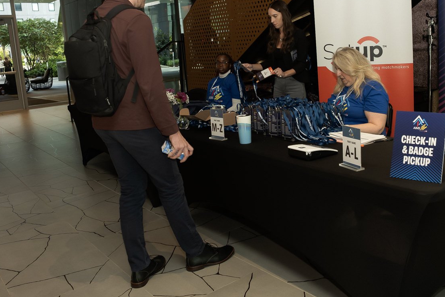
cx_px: 281
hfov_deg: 53.8
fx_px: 433
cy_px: 121
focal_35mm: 35
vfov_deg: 37.7
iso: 800
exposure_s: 1/80
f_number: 7.1
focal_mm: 24
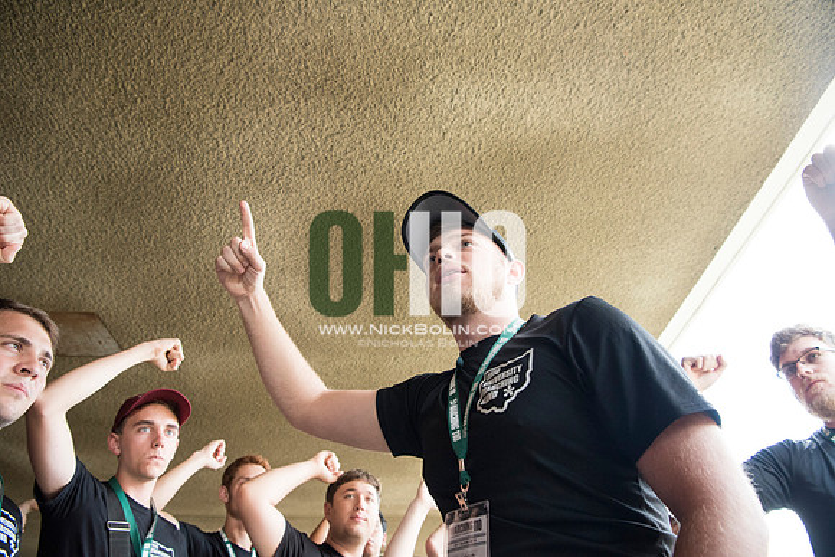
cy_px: 278
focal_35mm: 24
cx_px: 418
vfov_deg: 53.2
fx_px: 557
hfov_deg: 73.7
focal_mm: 24
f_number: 5
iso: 2500
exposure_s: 1/320
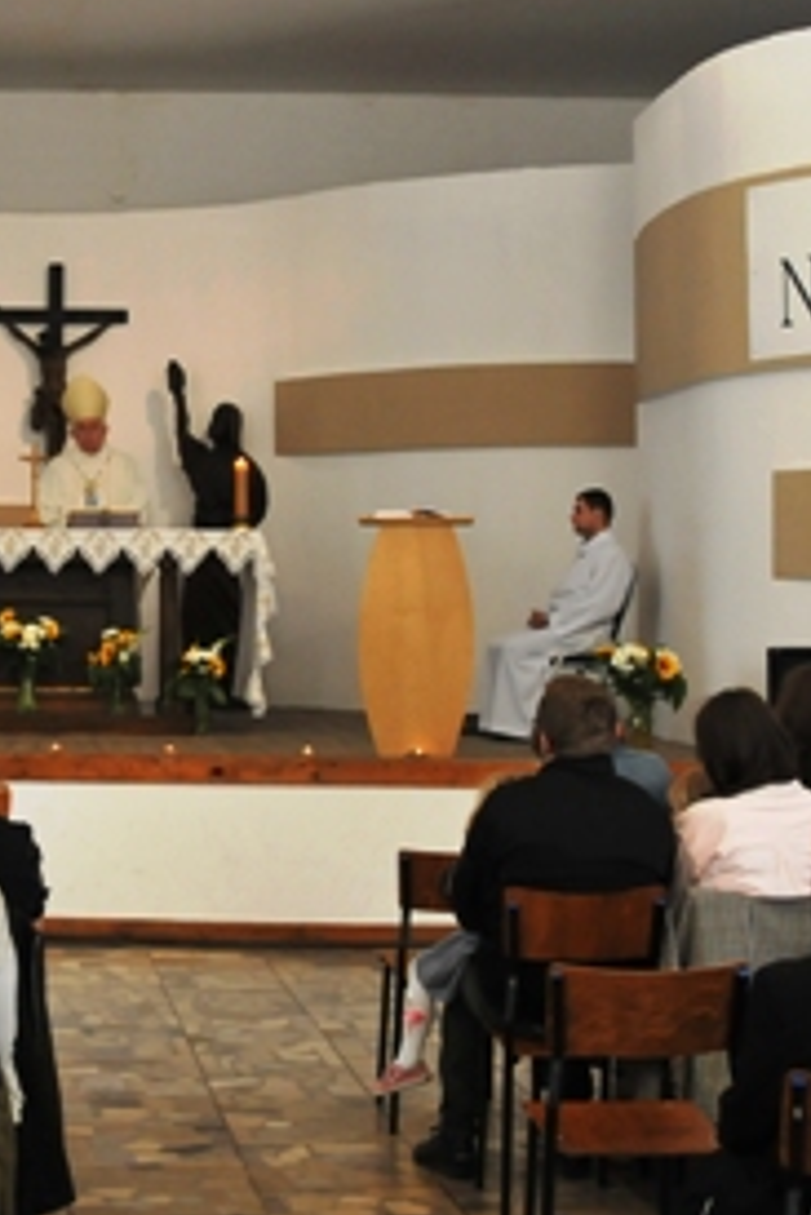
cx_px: 13
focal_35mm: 63
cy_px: 481
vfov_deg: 31.8
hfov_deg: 20.9
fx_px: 2126
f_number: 4
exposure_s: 1/60
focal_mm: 18
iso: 800
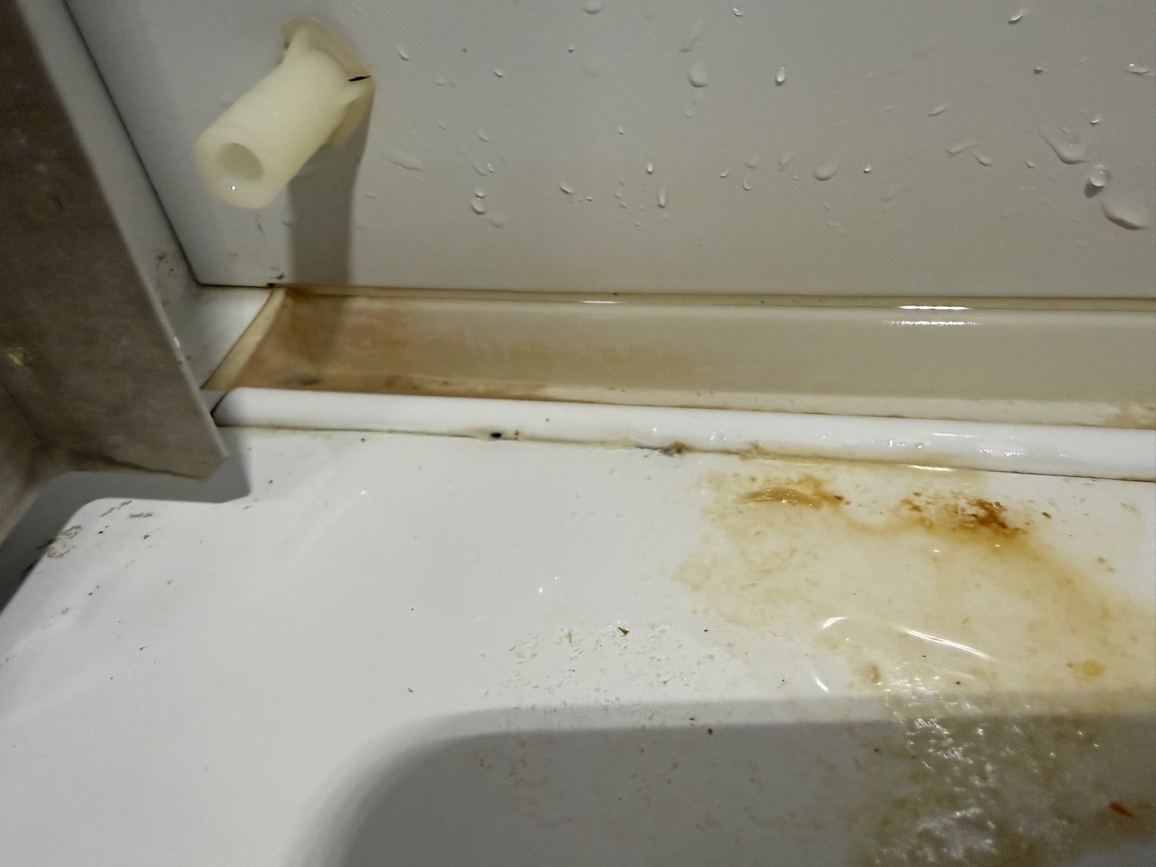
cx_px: 578
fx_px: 801
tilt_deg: -41.0
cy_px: 434
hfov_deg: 71.6
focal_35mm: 24
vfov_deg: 56.8
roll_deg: +13.0
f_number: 2.2
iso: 250
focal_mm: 2.22
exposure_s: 1/120
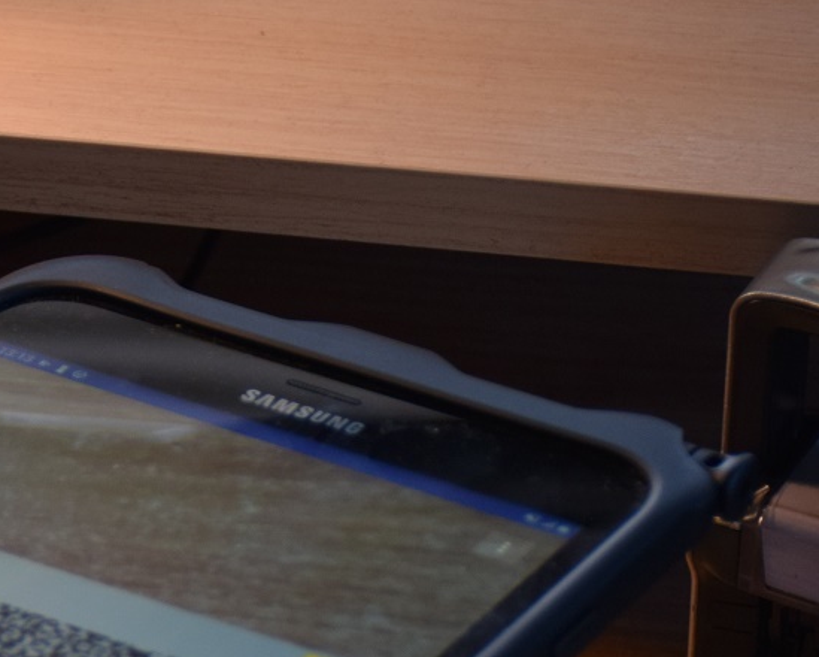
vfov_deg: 7.4
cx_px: -201
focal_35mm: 208
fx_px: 5034
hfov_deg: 9.2
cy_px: 884
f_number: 5
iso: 400
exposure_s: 1/100
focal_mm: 45
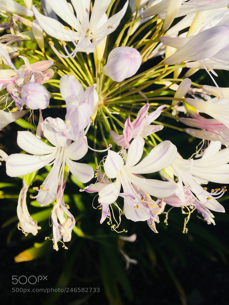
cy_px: 152
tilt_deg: -36.3
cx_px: 114
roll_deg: -0.1
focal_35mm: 29
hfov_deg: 48.2
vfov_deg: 61.7
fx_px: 256
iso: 25
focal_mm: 4.15
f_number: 2.2
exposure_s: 1/739
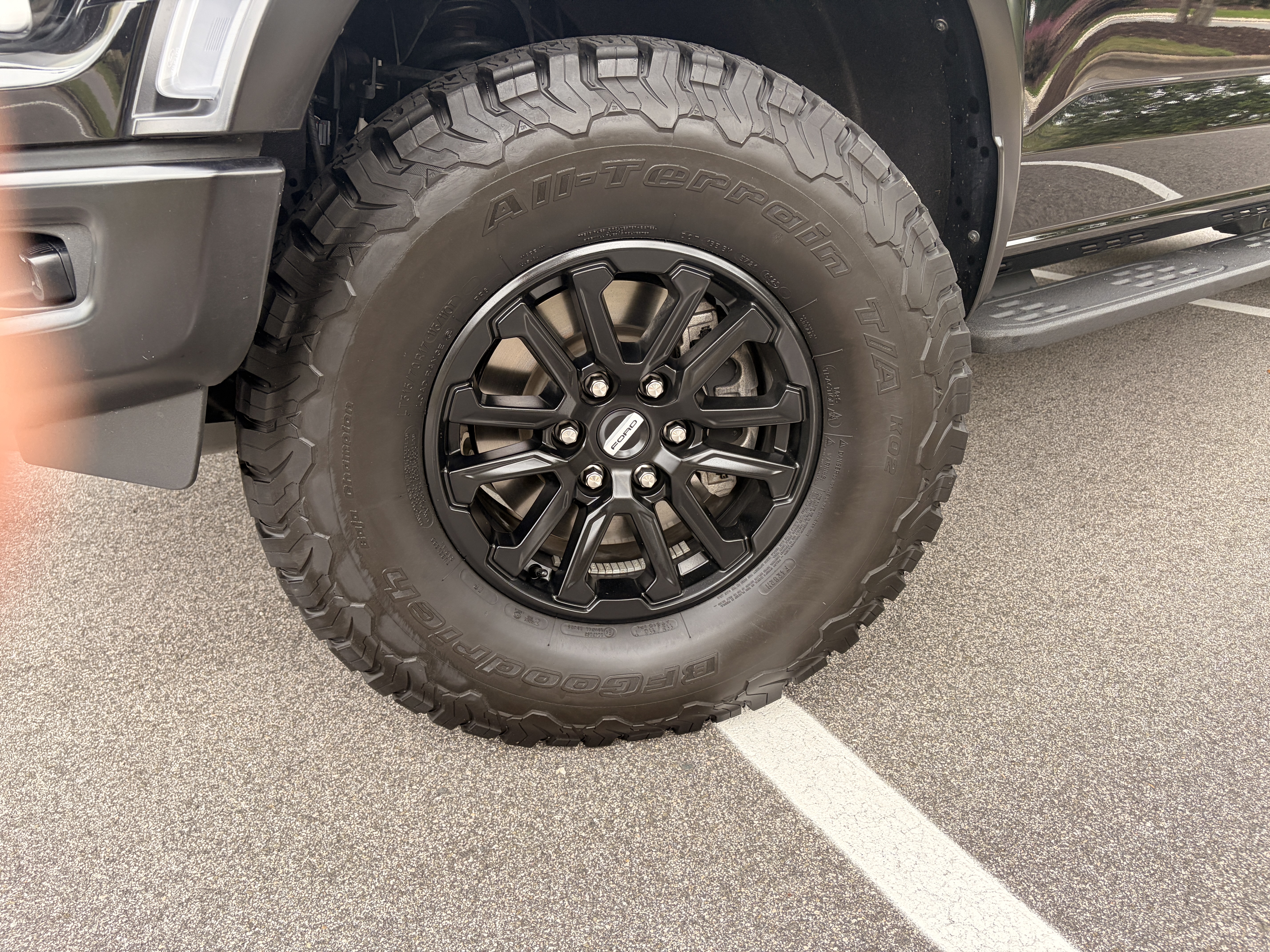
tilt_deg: -19.6
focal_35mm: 26
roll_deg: +1.7
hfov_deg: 67.3
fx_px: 954
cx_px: 635
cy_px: 476
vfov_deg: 53.1
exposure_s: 1/122
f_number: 1.6
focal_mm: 5.96
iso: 125
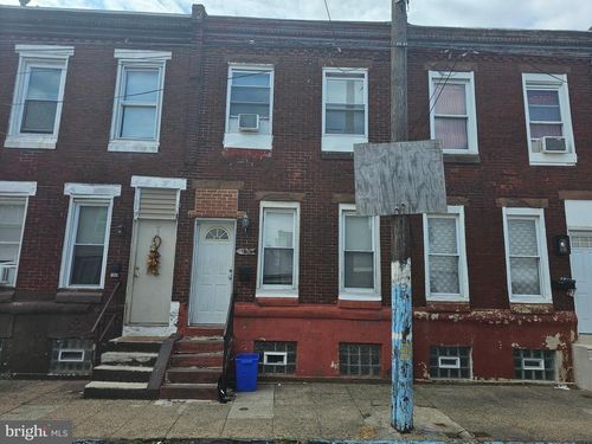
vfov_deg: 58.9
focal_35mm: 23
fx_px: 393
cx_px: 296
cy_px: 222
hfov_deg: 73.9
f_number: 1.7
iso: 10
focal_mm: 6.3
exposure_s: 1/577
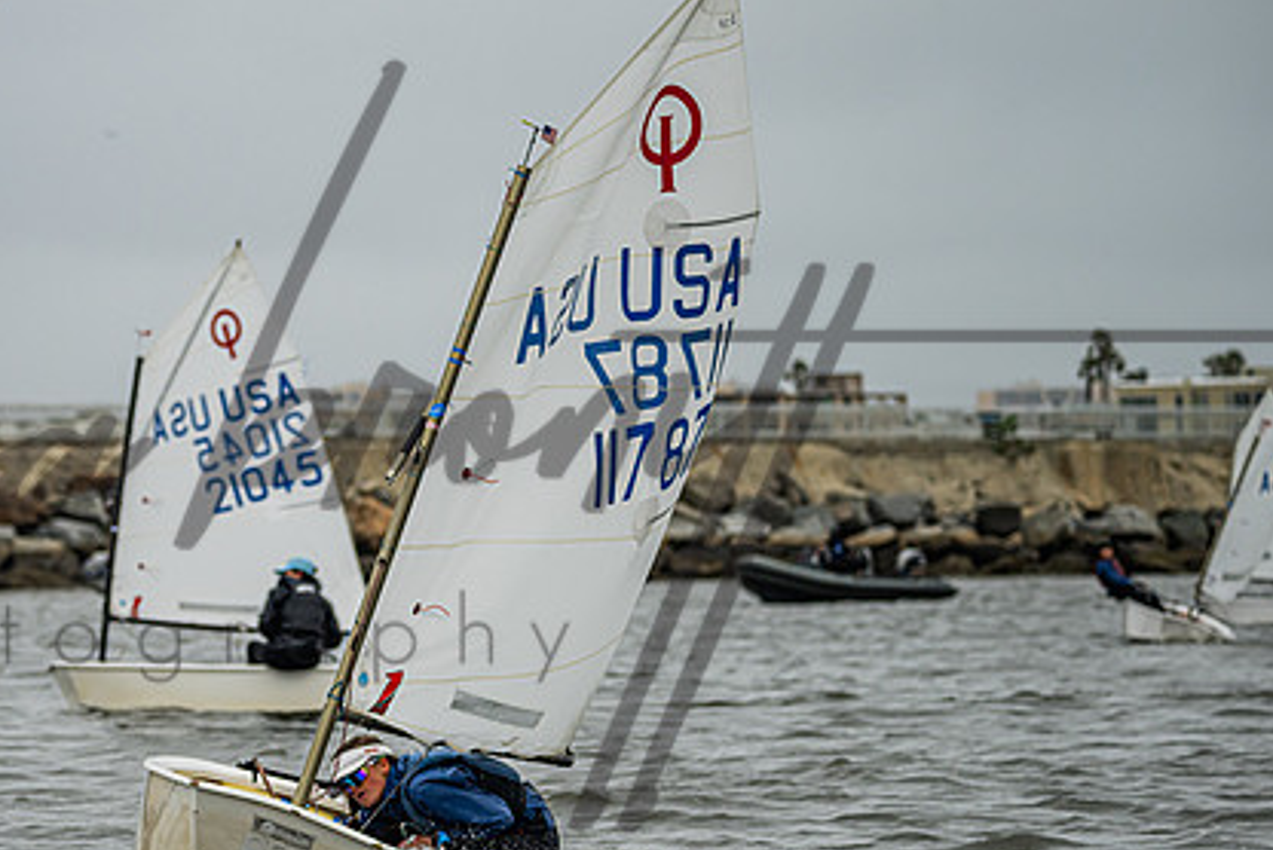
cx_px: 279
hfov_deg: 9.6
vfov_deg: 6.5
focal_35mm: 213
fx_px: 7537
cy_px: 511
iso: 320
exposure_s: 1/3200
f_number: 4.8
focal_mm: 130
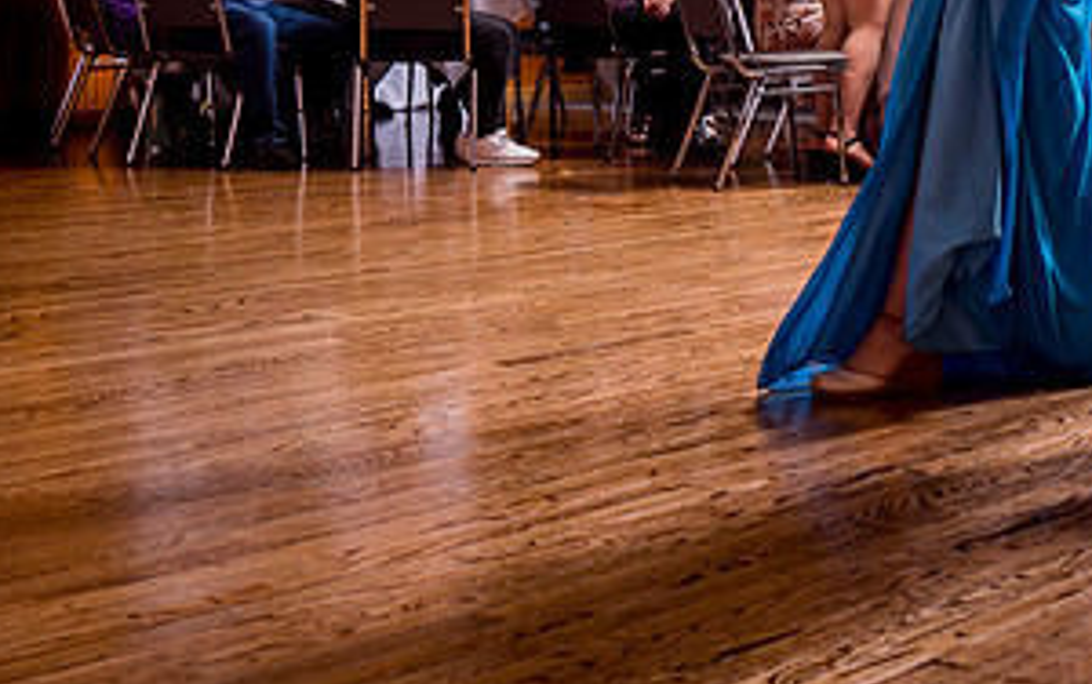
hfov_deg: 26.6
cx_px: 878
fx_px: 2263
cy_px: 12
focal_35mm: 76
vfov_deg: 16.8
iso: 200
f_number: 5
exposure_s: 1/125
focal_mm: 28
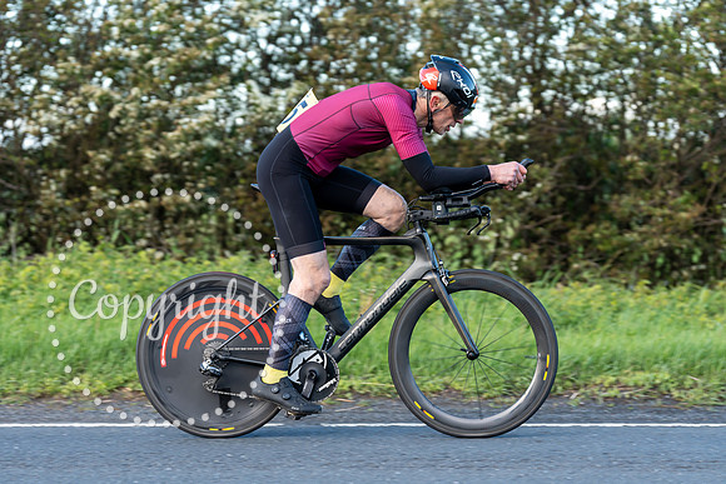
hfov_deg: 18.1
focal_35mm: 113
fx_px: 2279
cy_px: 242
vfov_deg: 12.1
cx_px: 363
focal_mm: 113
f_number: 3.2
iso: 800
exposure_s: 1/640
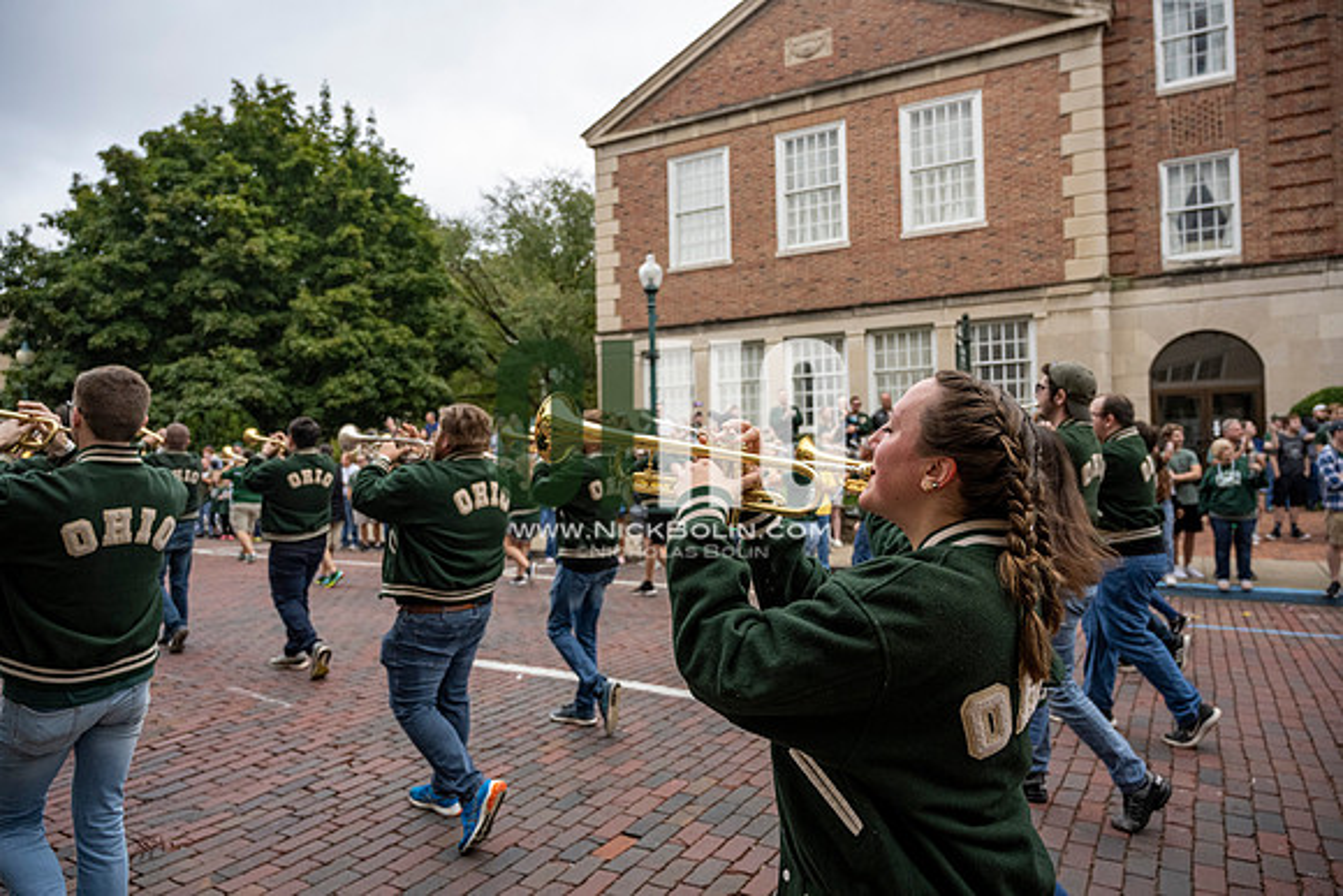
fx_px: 896
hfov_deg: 73.7
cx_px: 672
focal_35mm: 24
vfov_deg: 53.2
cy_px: 448
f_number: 4
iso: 1000
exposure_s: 1/1600
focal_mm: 24
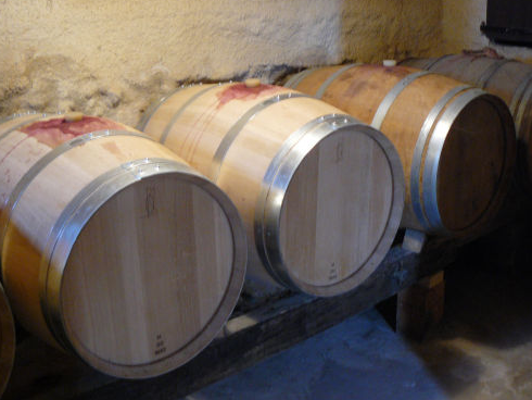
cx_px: 309
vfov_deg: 32.2
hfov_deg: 41.9
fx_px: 692
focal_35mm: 45
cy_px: 174
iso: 200
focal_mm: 6
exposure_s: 1/6
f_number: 2.8
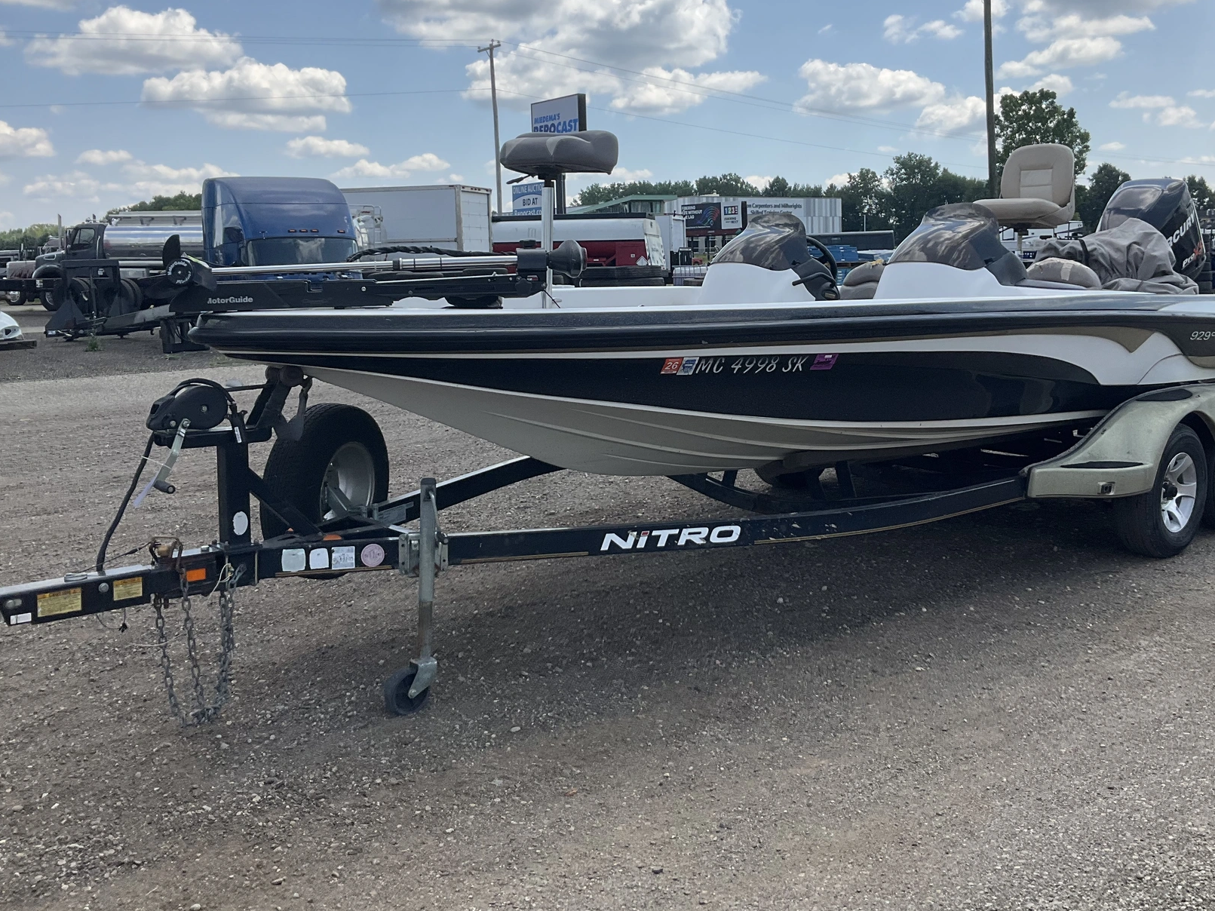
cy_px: 357
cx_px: 661
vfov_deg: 39.5
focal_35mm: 36
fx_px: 1263
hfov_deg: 51.3
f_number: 1.8
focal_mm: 3
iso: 25
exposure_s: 1/1848
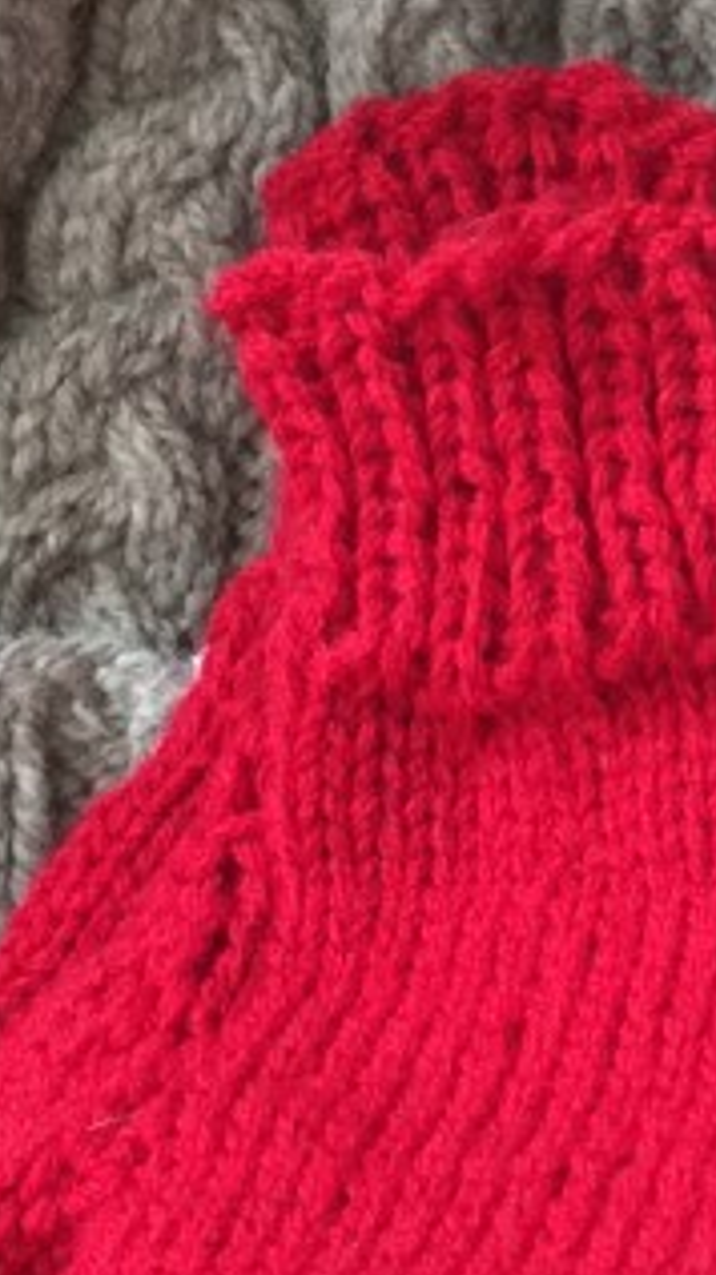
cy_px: 599
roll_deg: +0.6
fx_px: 3447
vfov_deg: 21.0
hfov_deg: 11.0
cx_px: 1331
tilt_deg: -18.0
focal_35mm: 102
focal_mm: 4.15
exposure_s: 1/15
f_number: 2.2
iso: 100
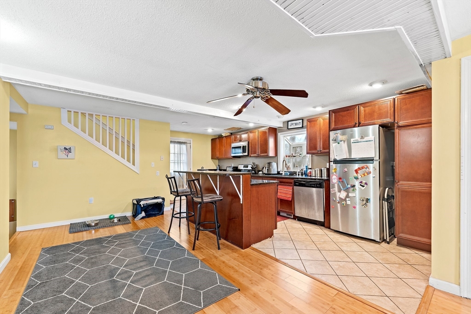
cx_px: 236
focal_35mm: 14
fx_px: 183
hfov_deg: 104.2
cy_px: 157
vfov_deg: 81.2
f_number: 5.6
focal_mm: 14
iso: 800
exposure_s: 1/3
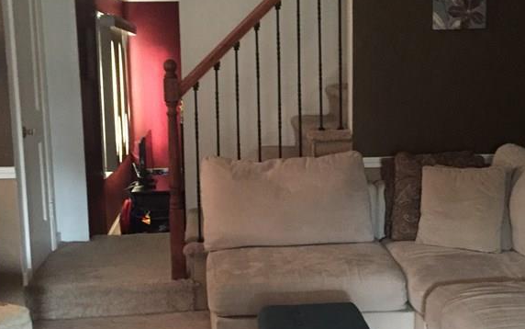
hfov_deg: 36.8
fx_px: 787
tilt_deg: -11.6
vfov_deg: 23.5
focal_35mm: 55
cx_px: 298
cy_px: 195
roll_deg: +0.7
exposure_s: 1/15
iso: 400
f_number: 2.2
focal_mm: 4.15
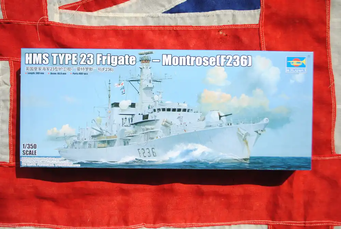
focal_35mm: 42
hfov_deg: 46.3
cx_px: 170
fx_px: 398
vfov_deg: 32.0
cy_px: 114
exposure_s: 1/800
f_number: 5.6
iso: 100
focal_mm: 28
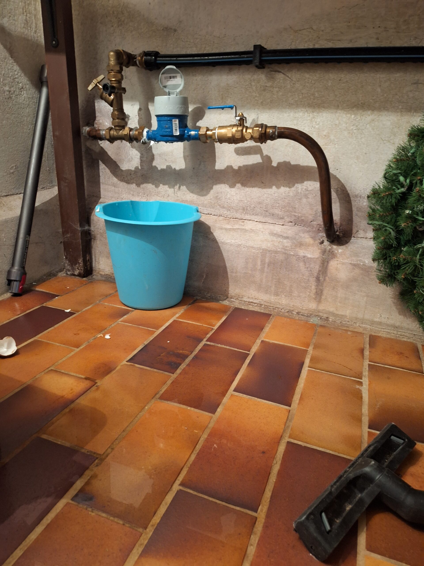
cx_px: 212
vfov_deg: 73.9
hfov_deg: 58.9
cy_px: 283
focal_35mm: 23
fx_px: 376
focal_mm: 5.54
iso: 400
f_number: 1.8
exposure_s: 1/25
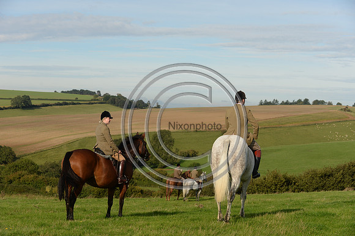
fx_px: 690
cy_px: 118
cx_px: 178
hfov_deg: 28.9
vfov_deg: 19.4
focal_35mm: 70
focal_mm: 70
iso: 220
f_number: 5
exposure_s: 1/1250
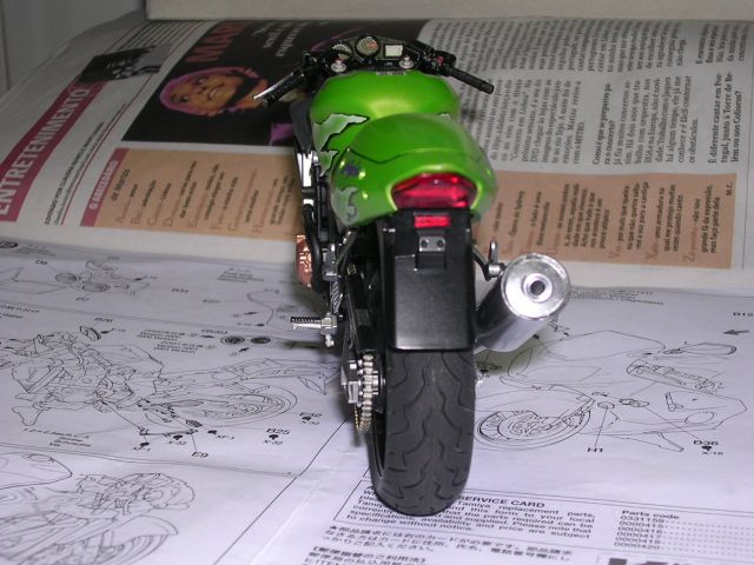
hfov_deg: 30.7
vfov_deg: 23.3
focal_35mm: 63
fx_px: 1372
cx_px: 377
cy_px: 282
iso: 100
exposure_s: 1/60.1
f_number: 3.5
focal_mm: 9.6
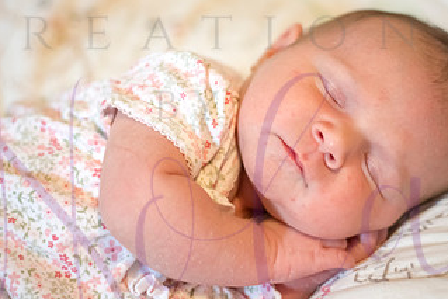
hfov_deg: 22.4
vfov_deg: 15.0
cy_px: 102
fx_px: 1133
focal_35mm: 91
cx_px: 213
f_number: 2
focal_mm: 50
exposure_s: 1/100
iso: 800
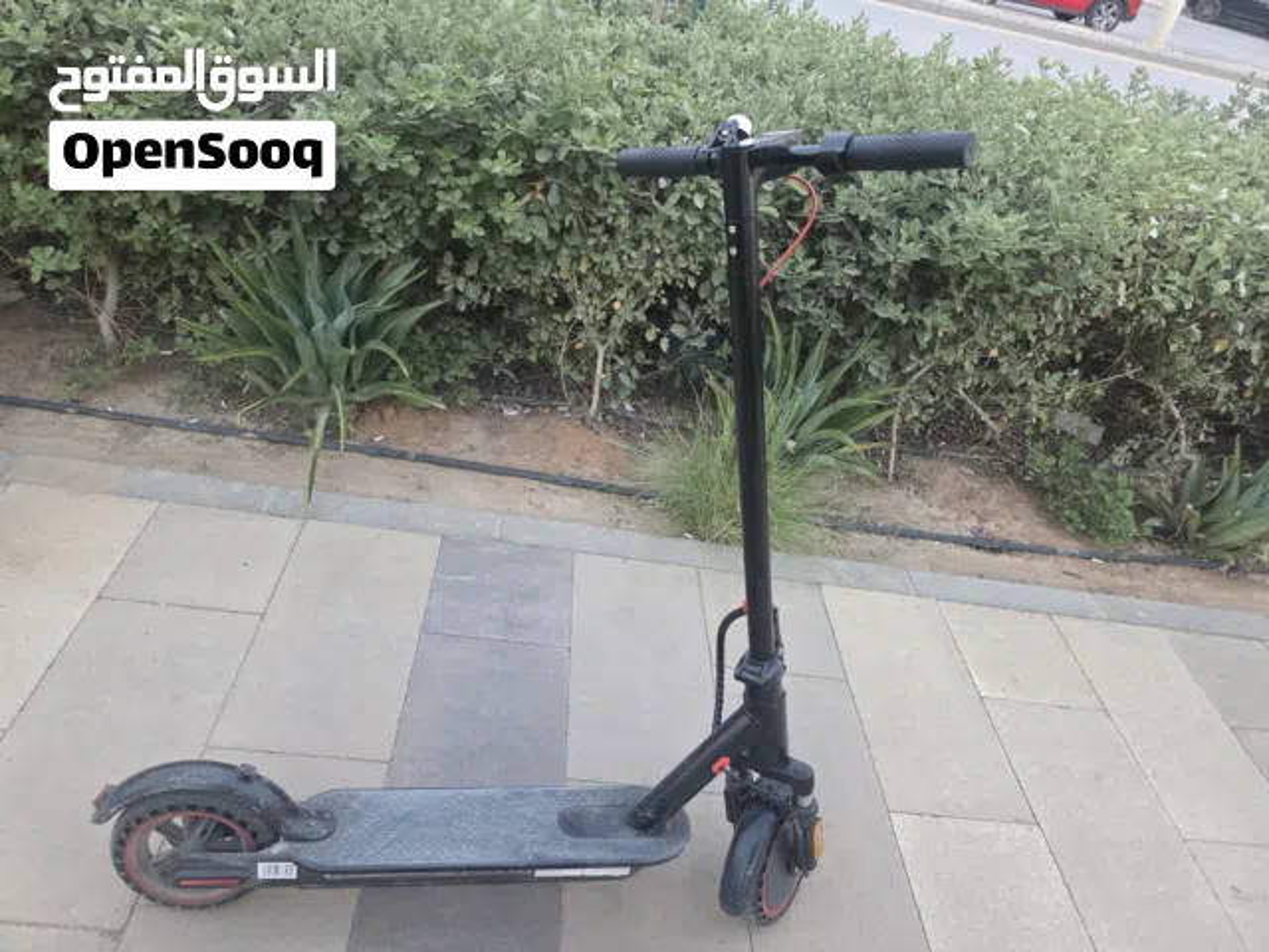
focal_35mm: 23
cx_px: 634
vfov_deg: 58.9
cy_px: 476
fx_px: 843
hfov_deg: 73.9
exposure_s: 1/100
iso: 640
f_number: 1.7
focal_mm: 6.3
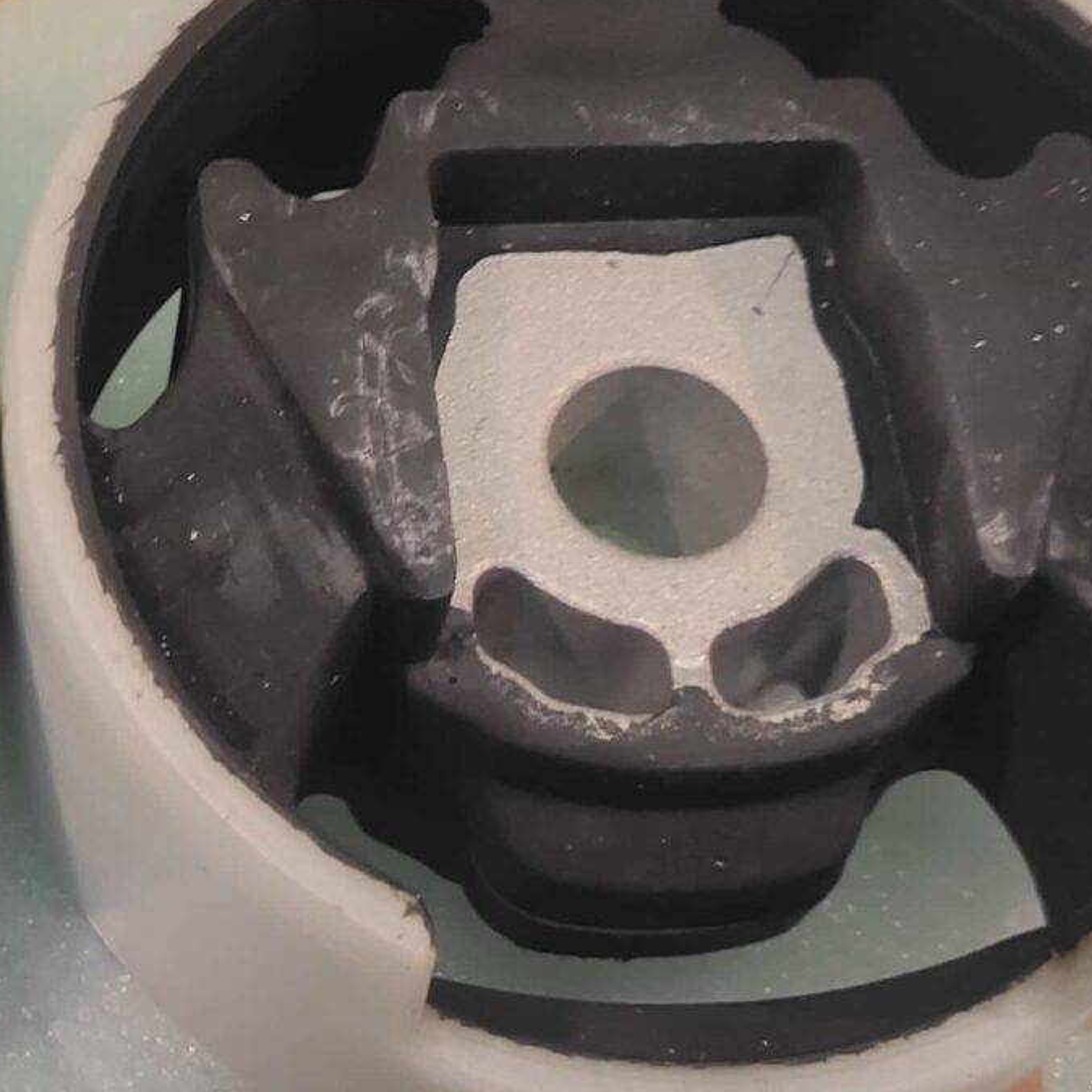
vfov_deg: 30.0
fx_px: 2034
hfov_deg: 28.0
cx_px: -41
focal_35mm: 57
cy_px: 507
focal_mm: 4.74
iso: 91
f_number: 1.79
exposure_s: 1/33
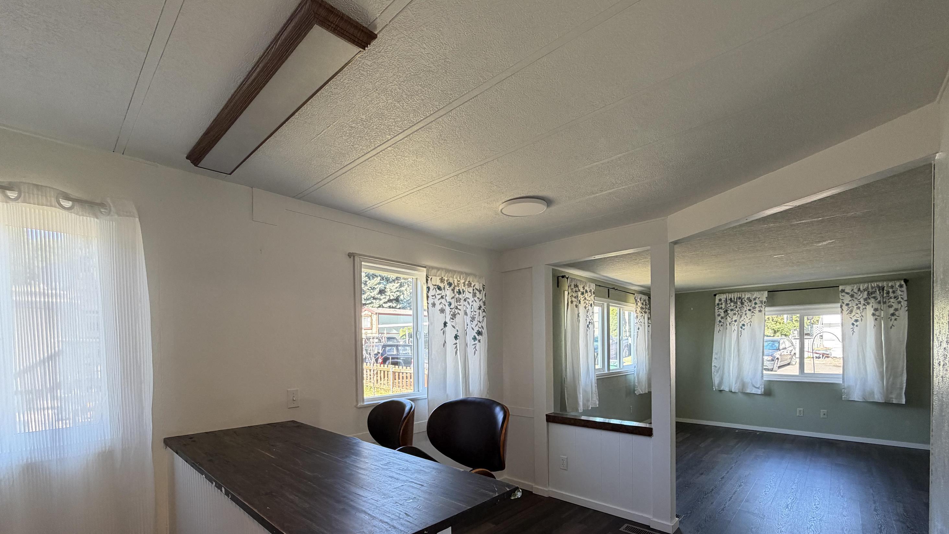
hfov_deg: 99.4
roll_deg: +1.9
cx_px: 467
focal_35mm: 16
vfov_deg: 65.5
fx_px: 403
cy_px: 352
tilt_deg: -0.8
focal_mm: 2.22
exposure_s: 1/120
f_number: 2.2
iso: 160
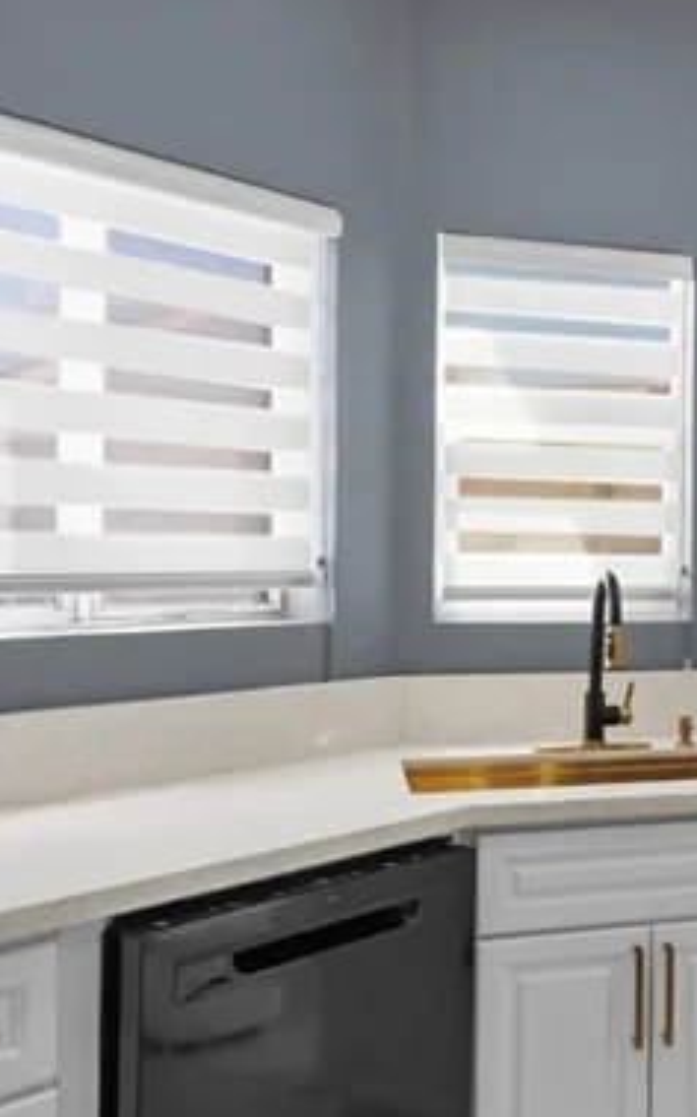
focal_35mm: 47
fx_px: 1430
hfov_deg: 23.7
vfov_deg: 42.7
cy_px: 557
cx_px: 942
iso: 400
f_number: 8
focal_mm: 17
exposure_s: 1/25
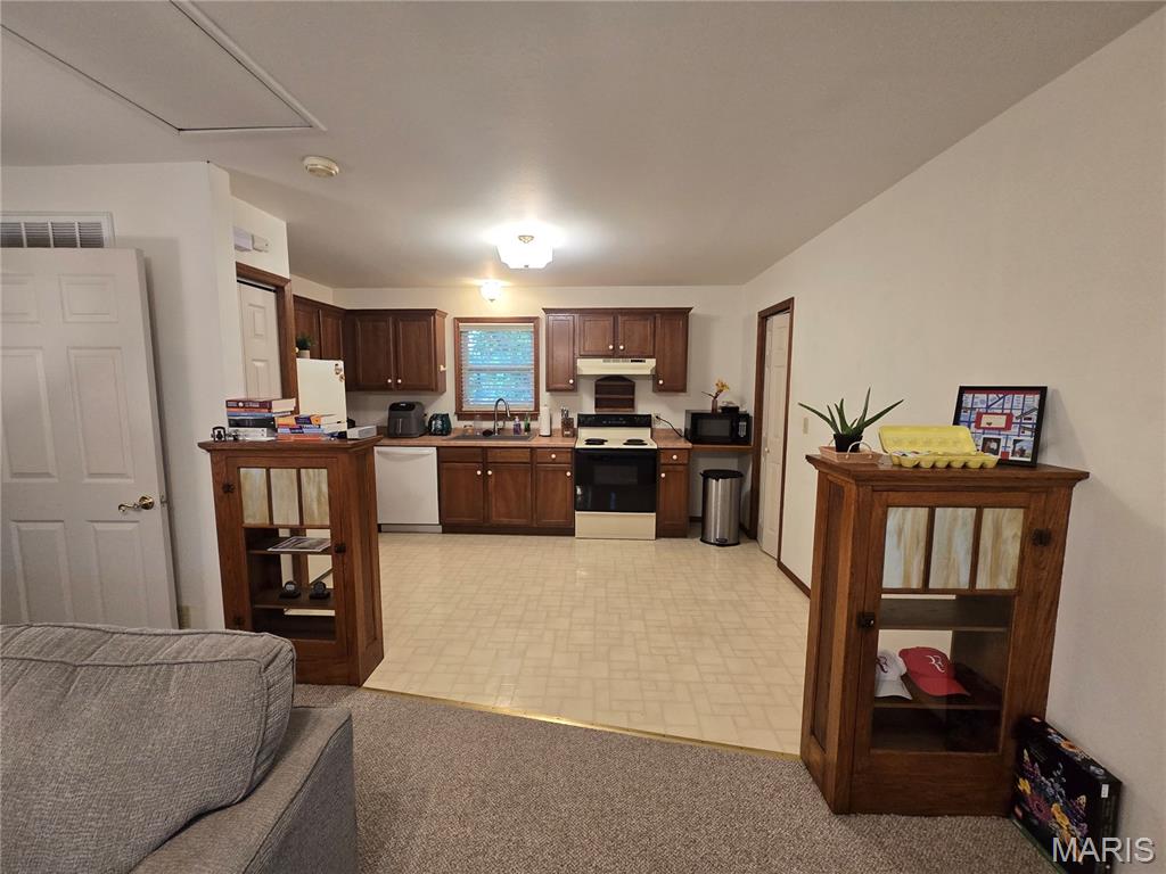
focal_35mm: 13
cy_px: 437
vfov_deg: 89.9
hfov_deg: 106.2
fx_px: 438
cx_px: 583
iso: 400
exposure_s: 1/60
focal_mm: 2.2
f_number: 2.2
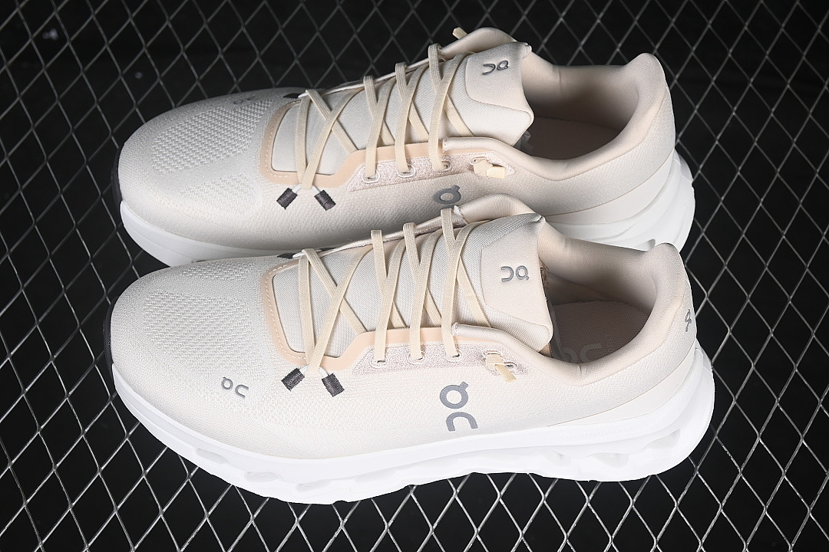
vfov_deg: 18.2
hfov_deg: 27.0
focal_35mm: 75
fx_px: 1727
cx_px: 414
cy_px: 276
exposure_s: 1/80
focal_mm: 50
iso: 160
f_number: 7.1
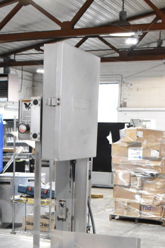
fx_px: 495
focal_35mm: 72
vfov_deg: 26.7
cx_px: 28
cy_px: 242
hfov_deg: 18.7
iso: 6400
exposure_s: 1/200
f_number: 7.1
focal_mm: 24
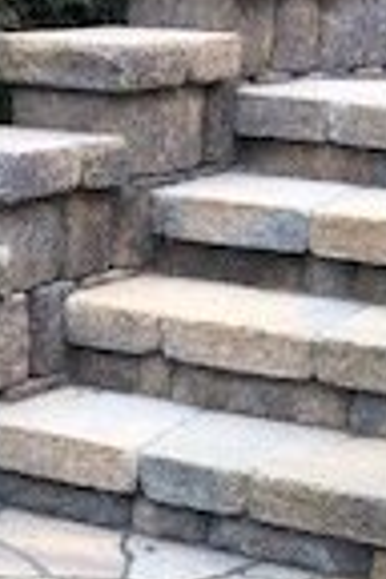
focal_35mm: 129
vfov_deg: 14.3
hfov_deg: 10.6
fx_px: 2075
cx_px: 117
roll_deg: -3.7
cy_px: 985
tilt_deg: -27.4
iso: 20
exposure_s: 1/206
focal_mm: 3.99
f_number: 1.8
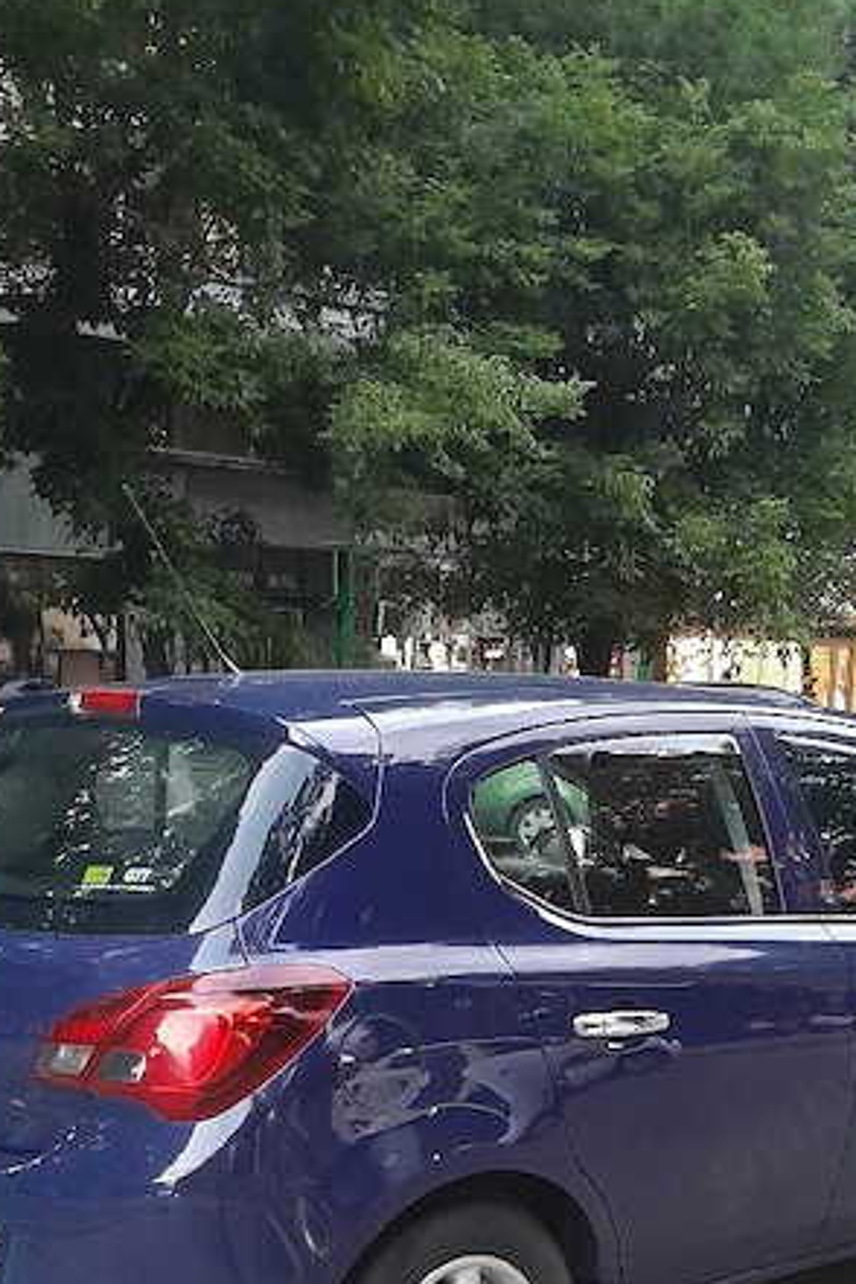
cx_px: 553
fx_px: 1748
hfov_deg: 27.4
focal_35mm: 49
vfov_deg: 38.0
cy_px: 1127
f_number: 1.8
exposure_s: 1/25
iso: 640
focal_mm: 3.98
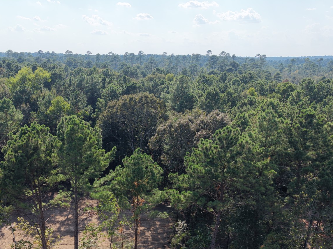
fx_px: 414
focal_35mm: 43
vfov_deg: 32.1
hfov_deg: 43.6
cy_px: 220
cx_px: 133
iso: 100
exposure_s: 1/1000
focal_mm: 8.67
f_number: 1.8
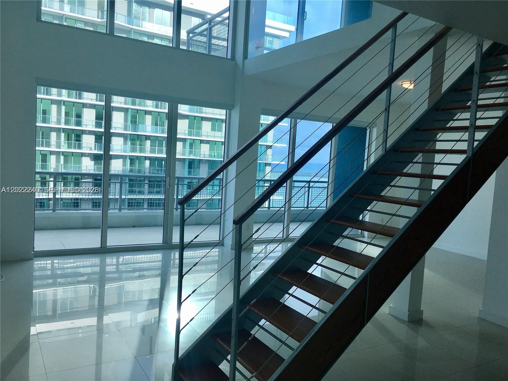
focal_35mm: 29
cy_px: 190
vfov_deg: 48.2
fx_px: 426
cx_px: 254
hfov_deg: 61.7
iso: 25
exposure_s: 1/278
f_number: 2.2
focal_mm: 4.15
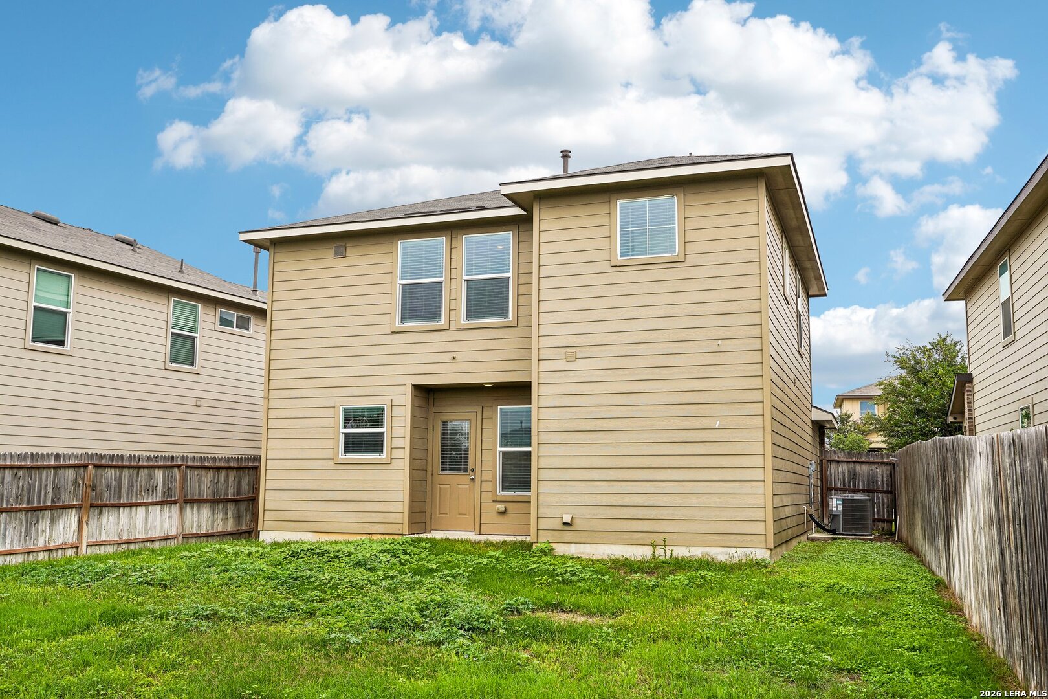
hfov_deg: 57.2
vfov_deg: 40.0
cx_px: 524
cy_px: 350
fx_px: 961
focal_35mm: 33
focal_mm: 33
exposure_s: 1/160
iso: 100
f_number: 8
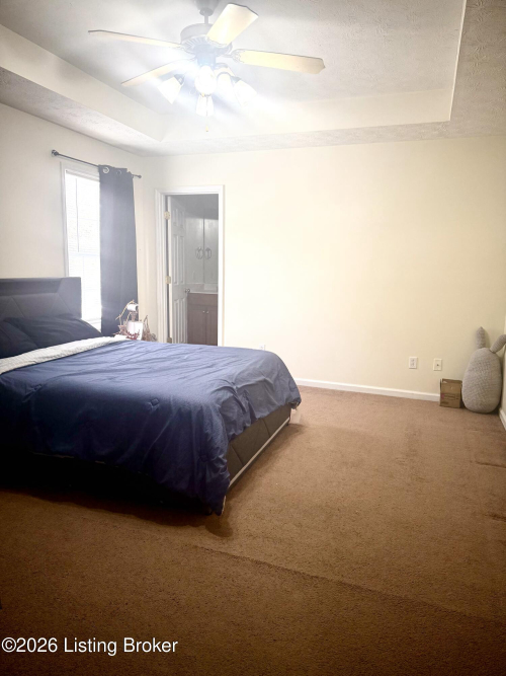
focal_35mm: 24
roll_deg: -1.7
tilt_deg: -8.7
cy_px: 338
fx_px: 468
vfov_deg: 71.6
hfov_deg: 56.8
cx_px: 253
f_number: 1.78
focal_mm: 6.76
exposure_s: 1/120
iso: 250
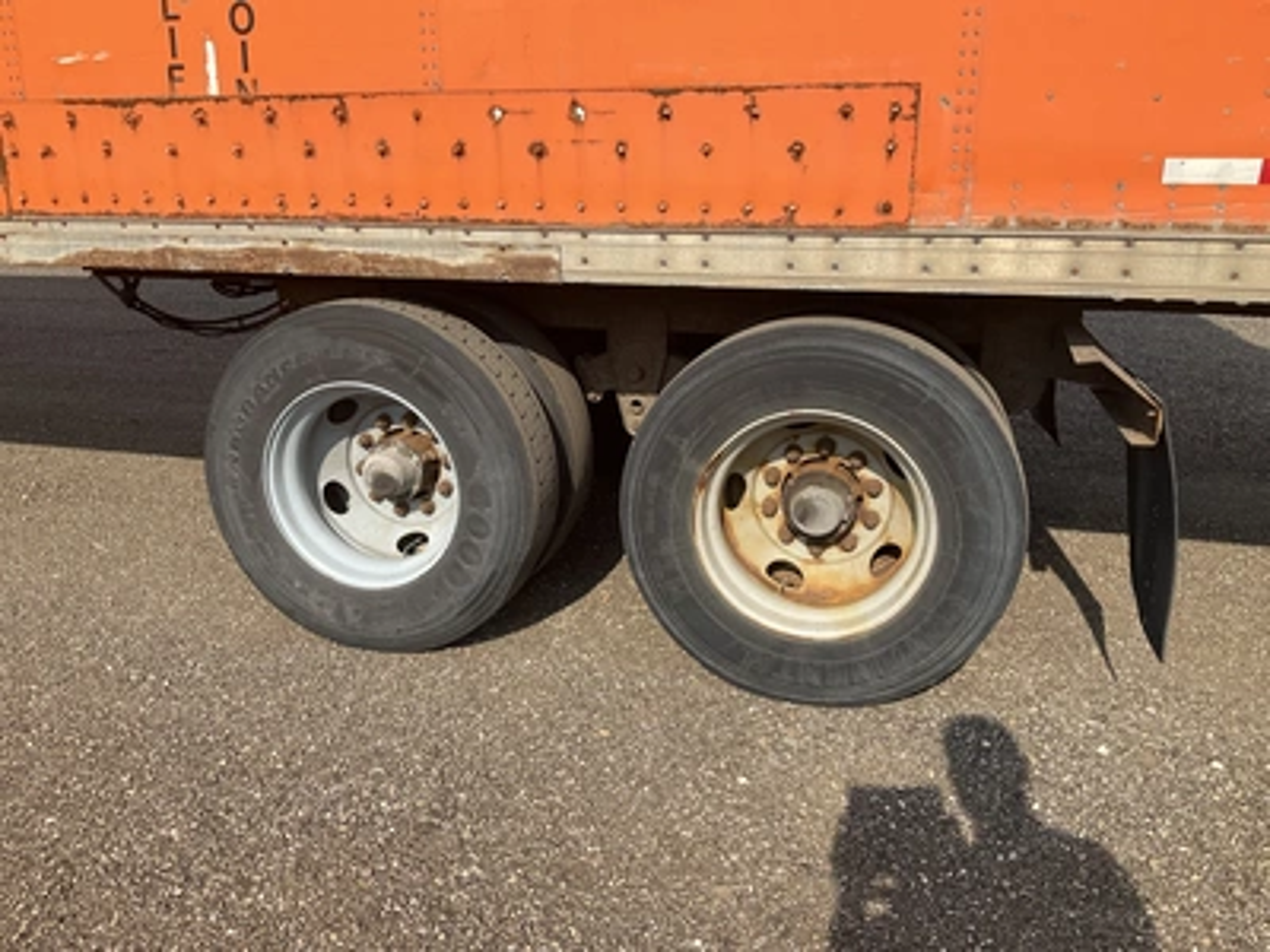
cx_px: 635
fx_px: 1064
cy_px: 476
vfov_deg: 48.2
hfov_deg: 61.7
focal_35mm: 29
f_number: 1.8
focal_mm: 3
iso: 25
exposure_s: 1/1279
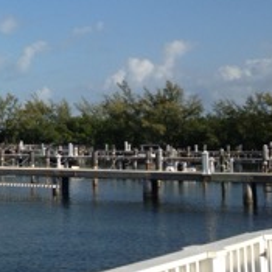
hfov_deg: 17.2
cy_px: 68
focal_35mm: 92
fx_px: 818
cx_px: -126
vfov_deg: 18.8
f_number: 2.4
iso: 64
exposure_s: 1/1783
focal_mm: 4.28
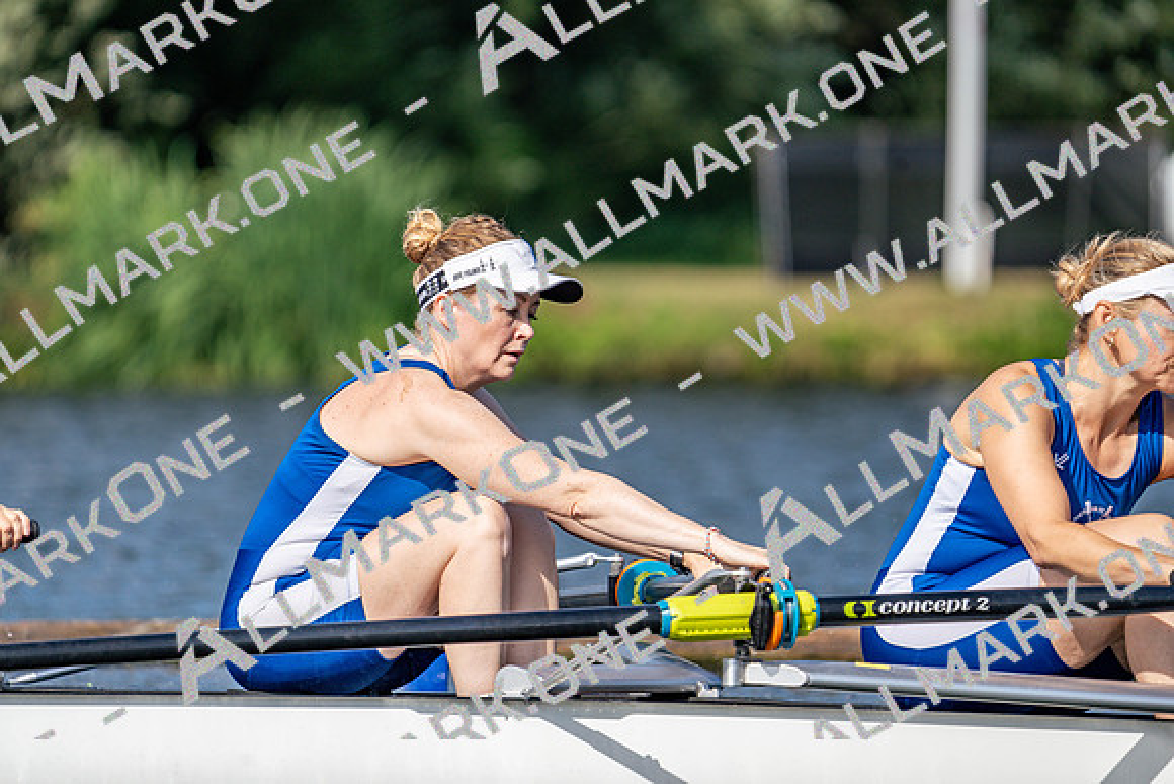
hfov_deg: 4.6
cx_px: 587
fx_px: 14743
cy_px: 392
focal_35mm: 452
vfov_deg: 3.0
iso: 160
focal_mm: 452
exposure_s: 1/1600
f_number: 6.3
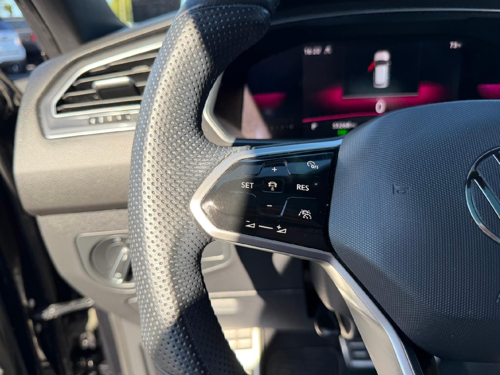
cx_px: 250
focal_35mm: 24
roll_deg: -1.3
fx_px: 347
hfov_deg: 71.6
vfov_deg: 56.8
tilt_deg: -24.0
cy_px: 188
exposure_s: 1/365
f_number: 1.78
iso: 80
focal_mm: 6.76
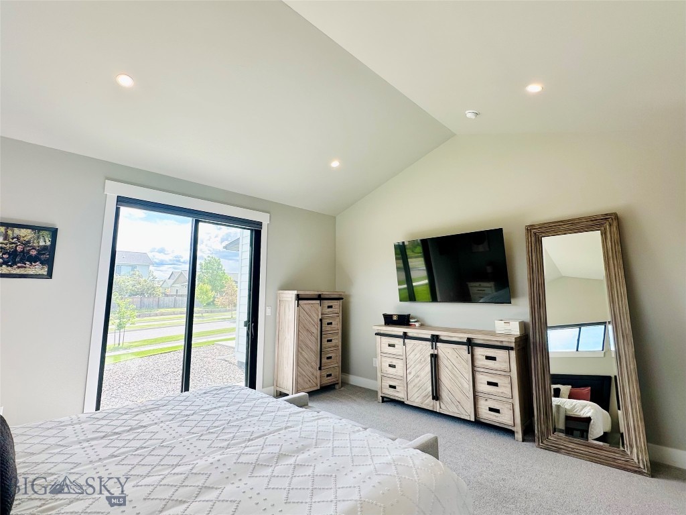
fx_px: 277
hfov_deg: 102.1
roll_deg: -0.2
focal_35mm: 14
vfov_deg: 85.7
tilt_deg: +8.7
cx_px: 343
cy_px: 258
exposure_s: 1/280
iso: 40
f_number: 2.2
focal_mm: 2.22
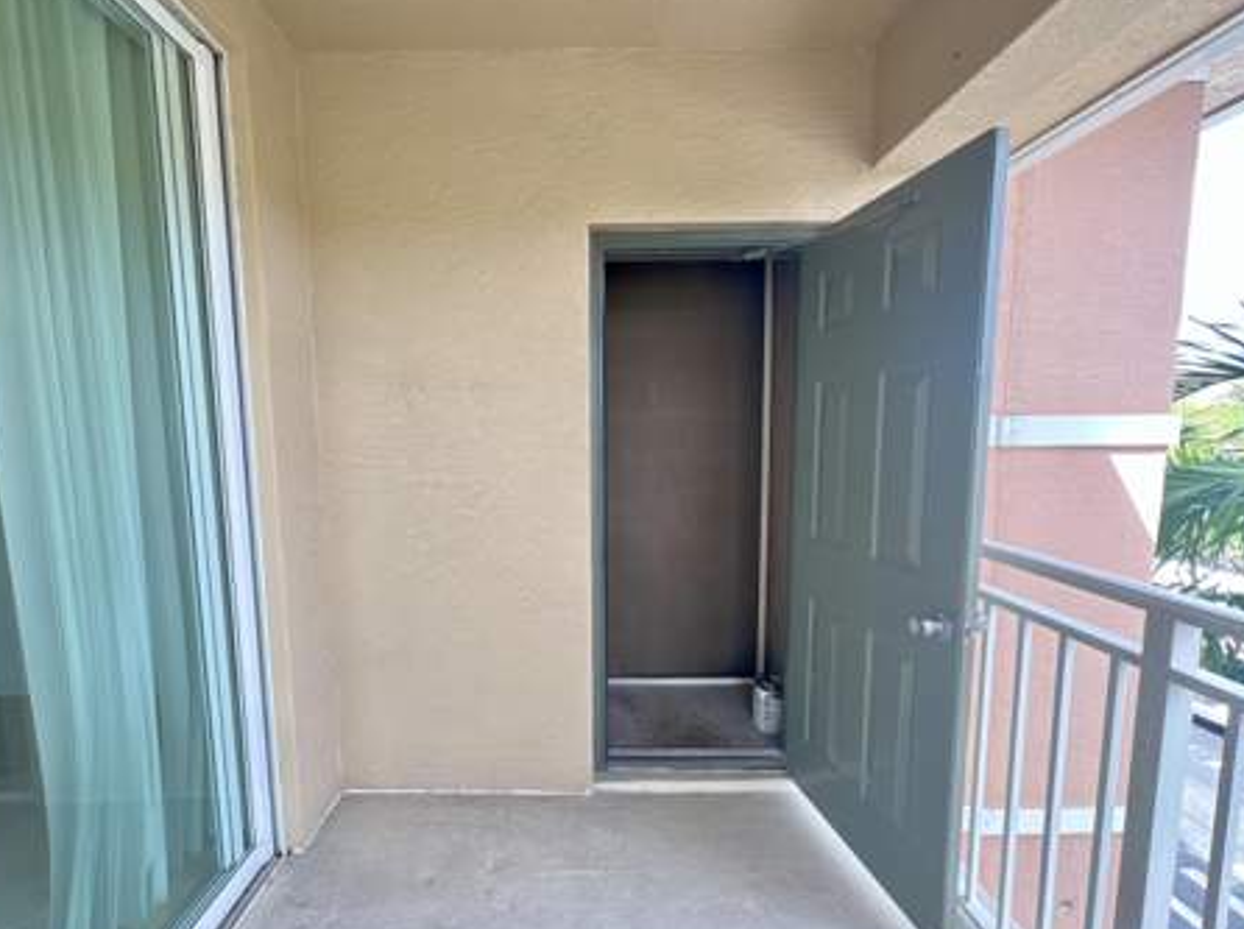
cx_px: 586
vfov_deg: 85.5
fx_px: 502
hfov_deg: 102.0
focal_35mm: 14
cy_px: 481
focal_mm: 1.57
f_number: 1.8
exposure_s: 1/99
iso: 80
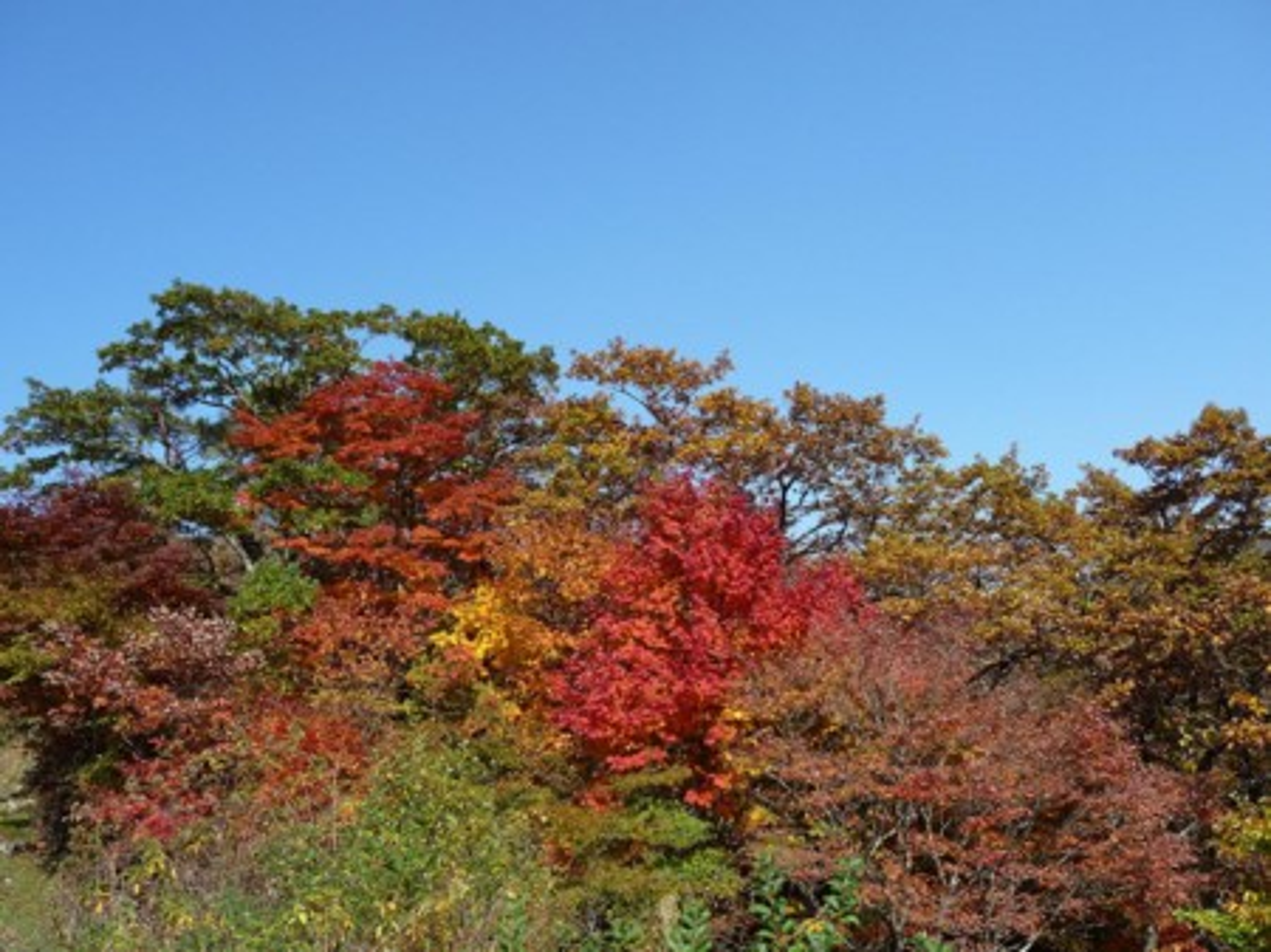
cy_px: 476
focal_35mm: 32
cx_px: 636
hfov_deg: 56.8
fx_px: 1174
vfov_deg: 44.1
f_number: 3.5
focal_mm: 5.3
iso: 100
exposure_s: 1/640
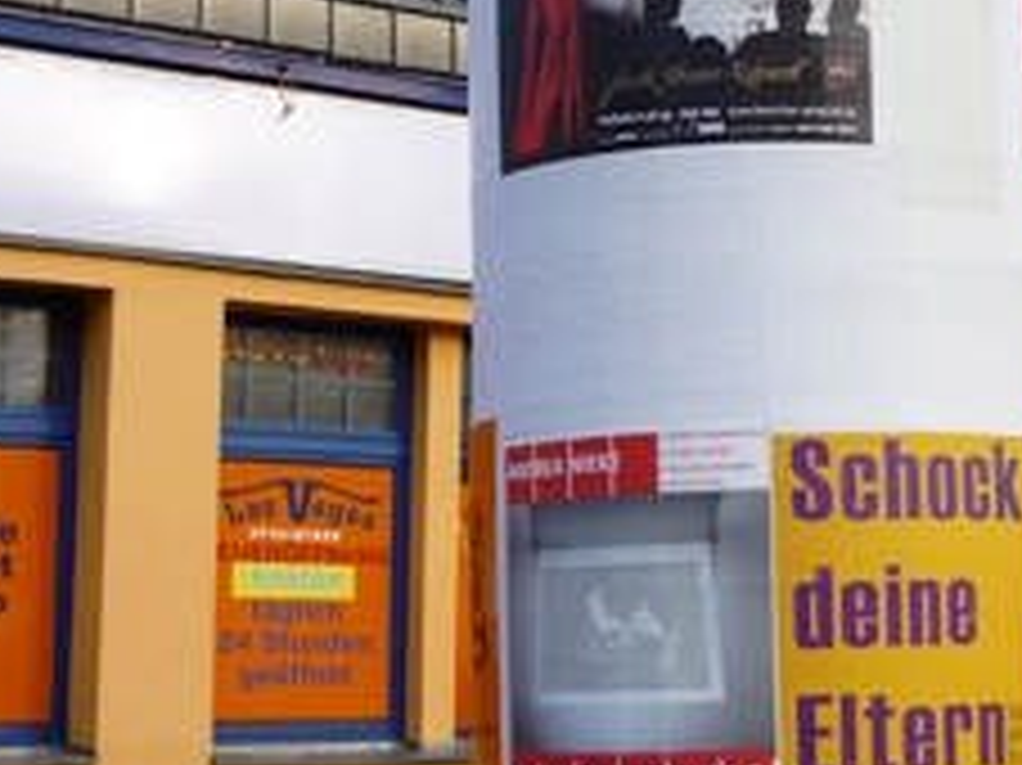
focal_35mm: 80
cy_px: 389
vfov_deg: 18.4
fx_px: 2361
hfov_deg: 24.1
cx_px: 806
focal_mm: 5.5
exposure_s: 1/320
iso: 80
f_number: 2.8
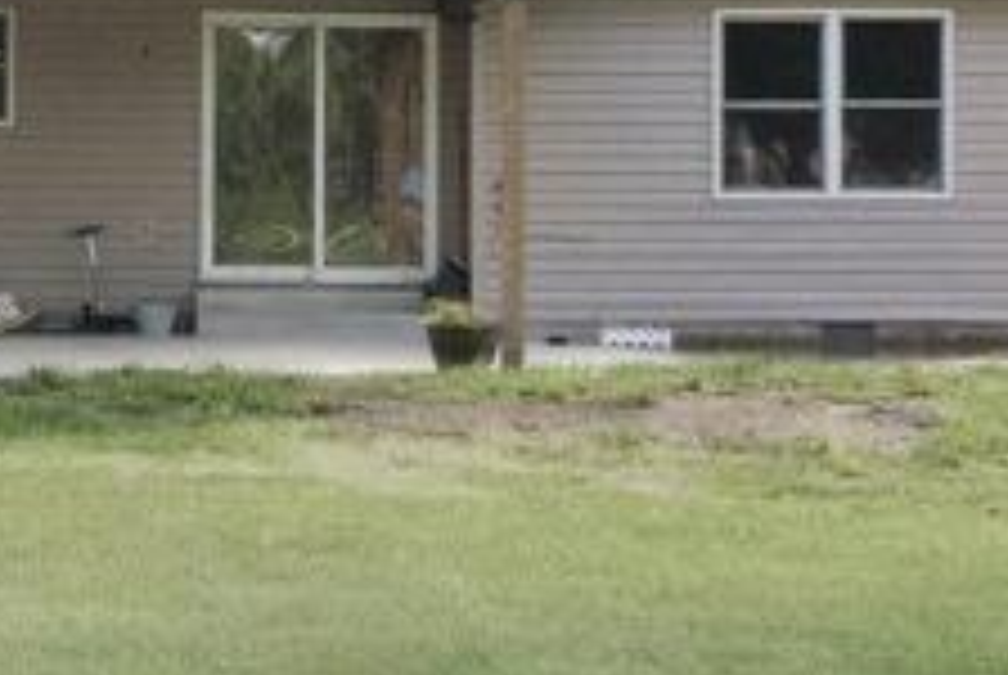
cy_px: 92
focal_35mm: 147
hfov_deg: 13.9
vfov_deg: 9.3
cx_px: 248
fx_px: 4121
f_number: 2.8
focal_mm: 8.38
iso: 100
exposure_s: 1/2000
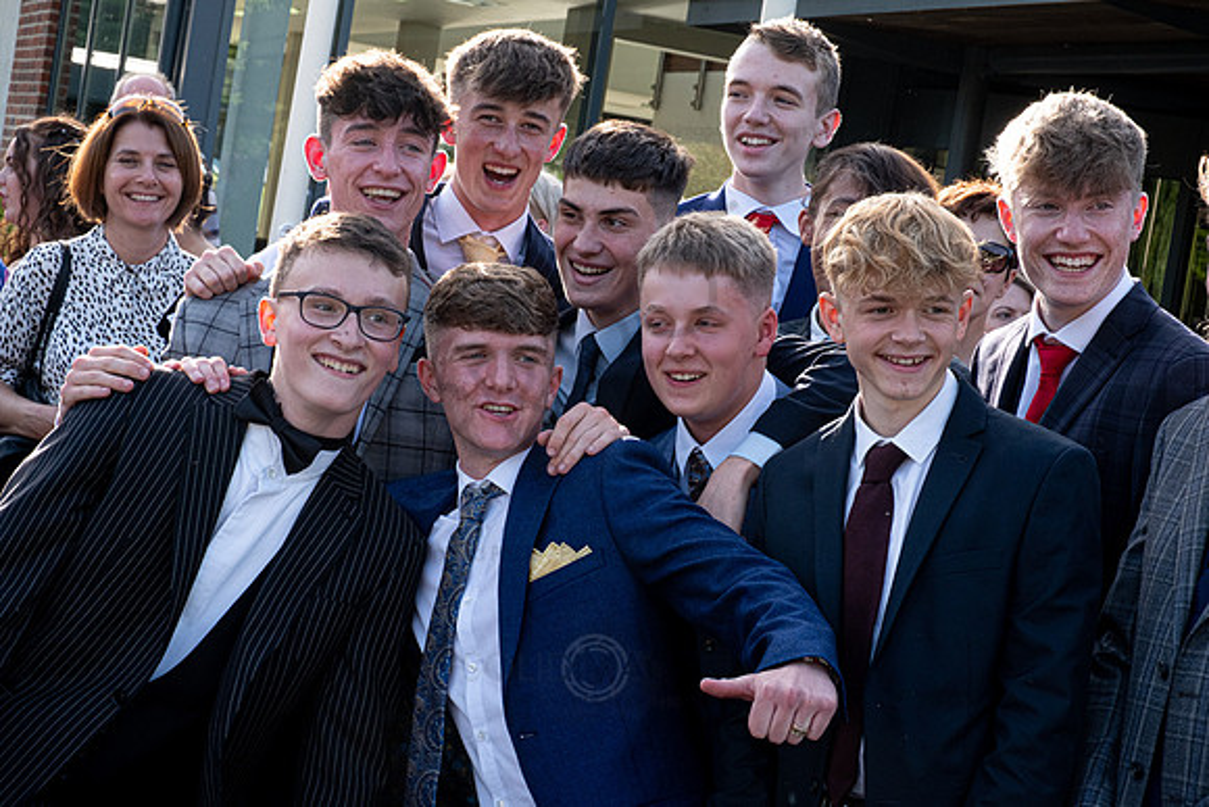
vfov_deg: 16.5
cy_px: 404
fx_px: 2788
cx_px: 604
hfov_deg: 24.5
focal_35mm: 83
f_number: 13
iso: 200
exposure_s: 1/125
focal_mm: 55
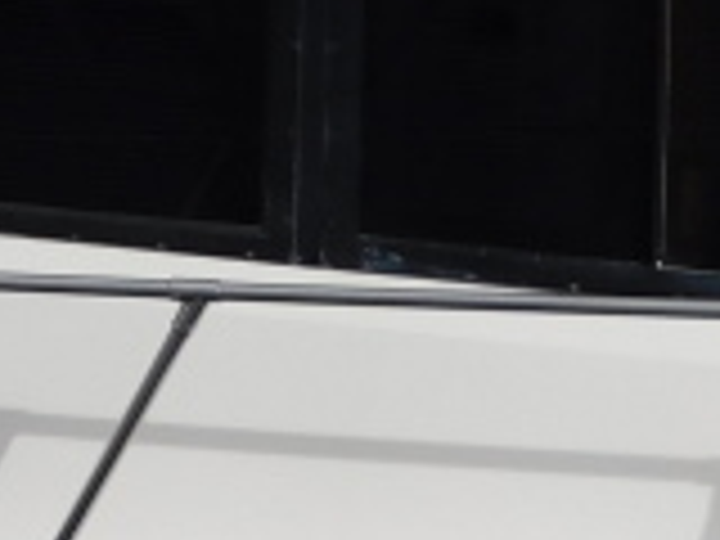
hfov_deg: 15.7
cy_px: -540
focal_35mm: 115
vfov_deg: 11.6
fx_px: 2392
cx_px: -378
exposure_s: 1/1000
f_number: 6
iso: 125
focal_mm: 4
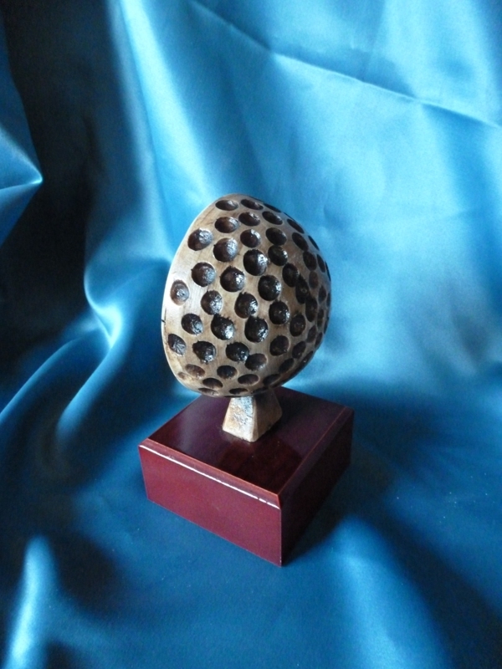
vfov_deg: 71.6
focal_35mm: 24
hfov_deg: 56.8
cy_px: 334
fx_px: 464
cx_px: 251
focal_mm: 4.3
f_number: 3.3
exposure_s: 1/15
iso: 1000
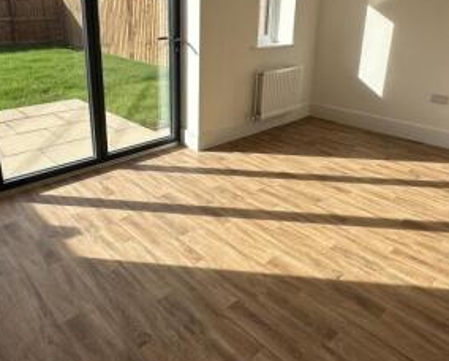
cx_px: 198
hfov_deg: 62.0
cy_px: 121
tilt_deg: -16.5
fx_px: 373
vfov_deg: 50.7
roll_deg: -0.4
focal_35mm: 28
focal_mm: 2.22
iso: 40
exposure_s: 1/888
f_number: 2.2
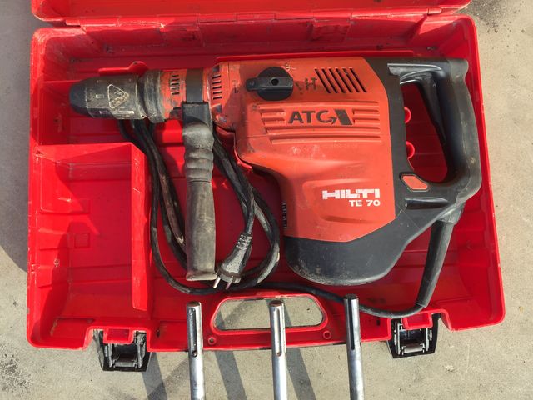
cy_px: 200
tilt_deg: -82.9
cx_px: 266
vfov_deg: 48.2
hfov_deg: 61.7
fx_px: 447
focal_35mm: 29
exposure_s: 1/494
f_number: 2.2
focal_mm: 4.15
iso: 32
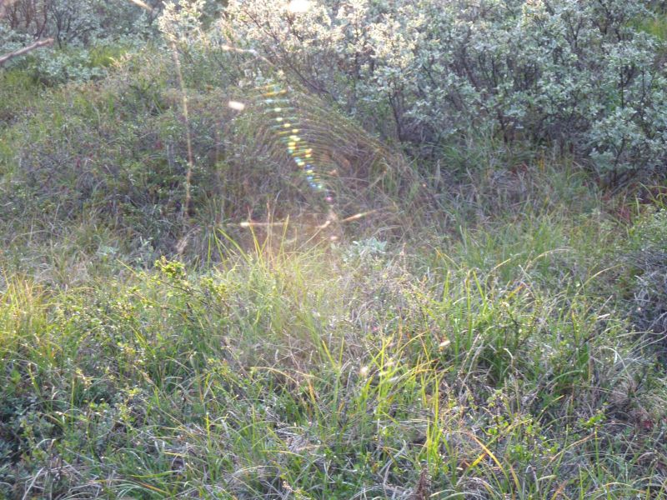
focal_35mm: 90
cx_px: 334
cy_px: 250
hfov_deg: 21.8
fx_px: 1734
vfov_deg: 16.4
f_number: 4.3
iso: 80
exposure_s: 1/40
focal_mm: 14.7
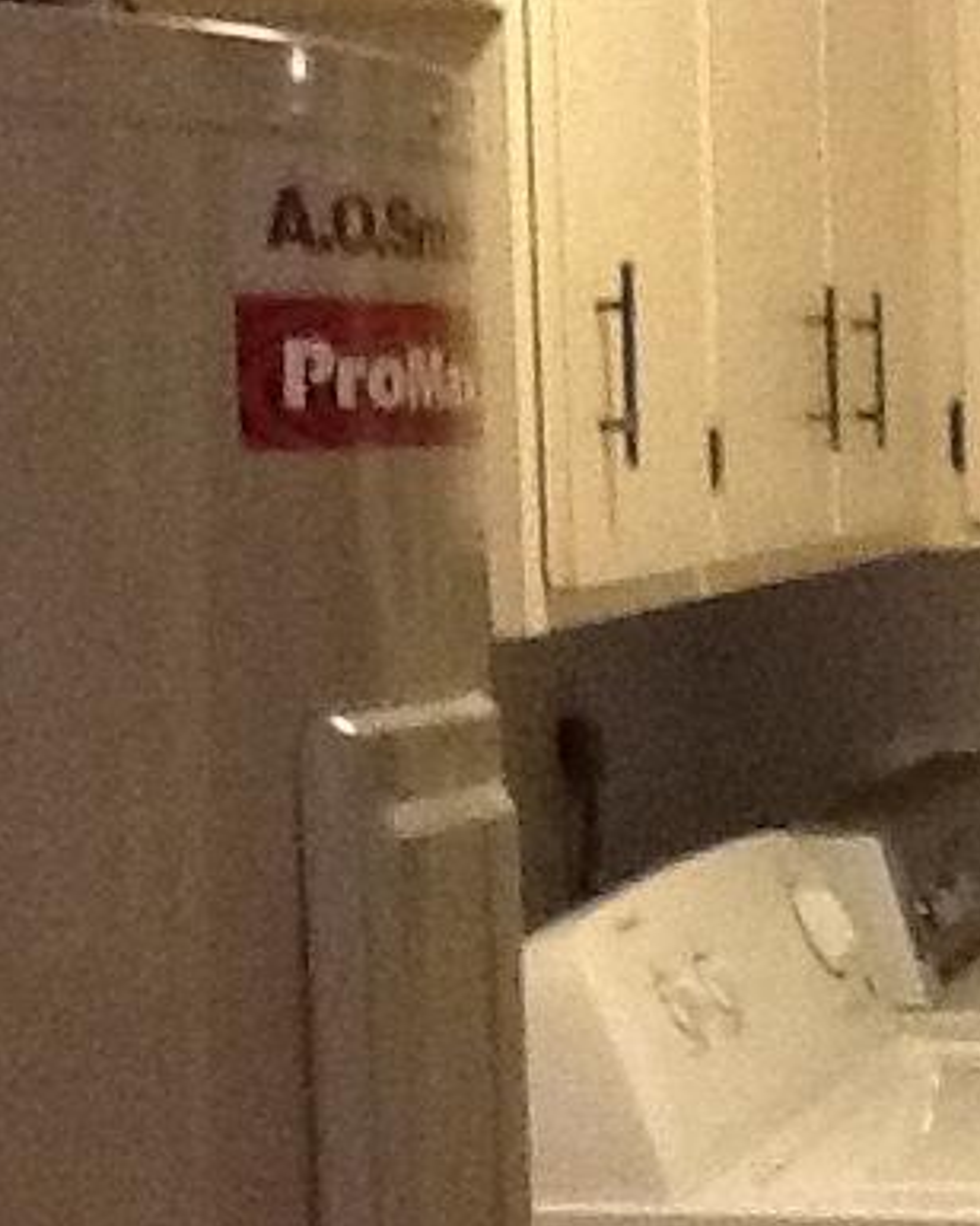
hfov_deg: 13.8
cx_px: 1311
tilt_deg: -6.6
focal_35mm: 107
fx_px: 3879
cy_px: 825
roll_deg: +0.8
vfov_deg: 17.9
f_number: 2.4
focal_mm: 2.03
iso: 320
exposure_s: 1/30
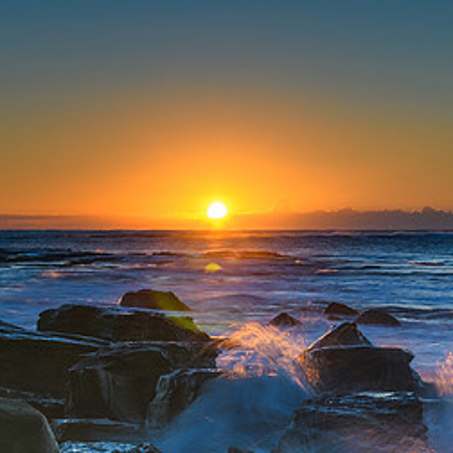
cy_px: 203
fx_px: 1673
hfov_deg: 15.4
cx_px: 223
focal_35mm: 113
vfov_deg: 15.4
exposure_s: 1/2.5
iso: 50
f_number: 9
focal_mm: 38
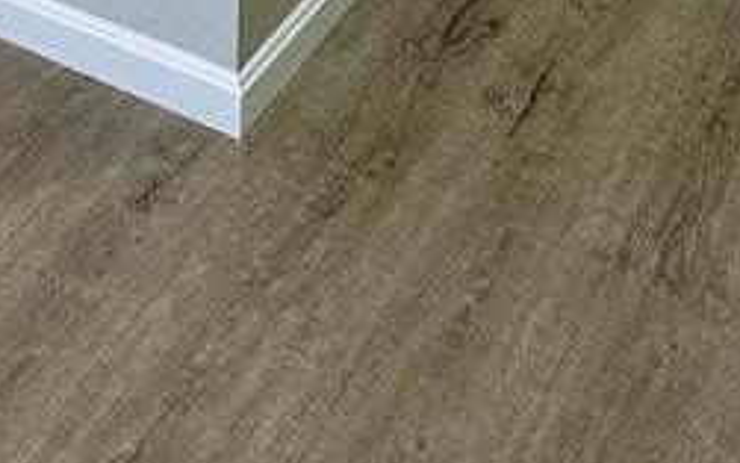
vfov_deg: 12.0
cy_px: -681
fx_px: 1715
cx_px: -171
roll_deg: +1.2
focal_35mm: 85
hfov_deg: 22.3
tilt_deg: -10.3
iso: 160
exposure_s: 1/120
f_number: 2.2
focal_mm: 2.22
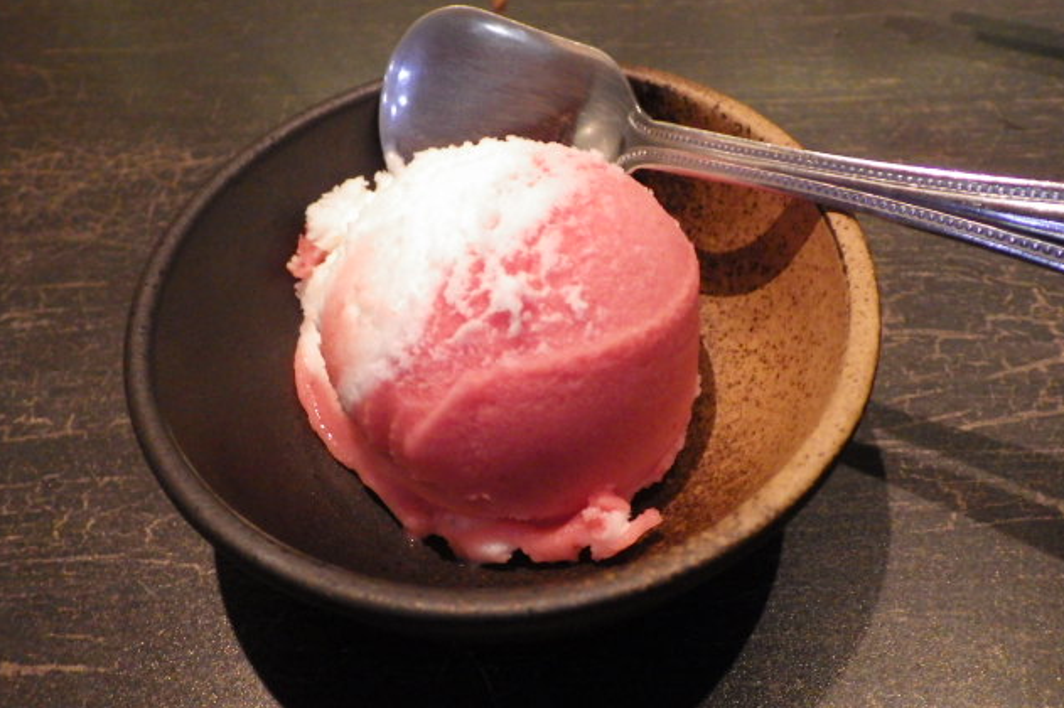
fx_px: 1122
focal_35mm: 38
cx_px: 536
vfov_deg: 35.0
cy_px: 344
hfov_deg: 50.7
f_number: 2.6
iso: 1250
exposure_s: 1/50
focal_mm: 6.4
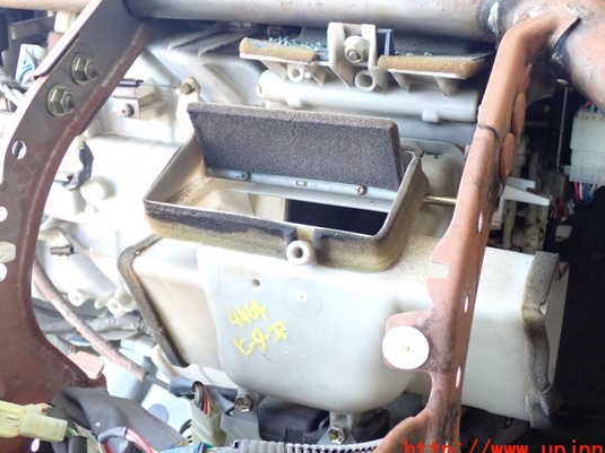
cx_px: 320
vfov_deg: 31.5
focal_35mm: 46
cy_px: 211
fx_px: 804
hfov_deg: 41.2
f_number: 2.8
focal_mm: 7.31
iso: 1250
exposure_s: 1/125
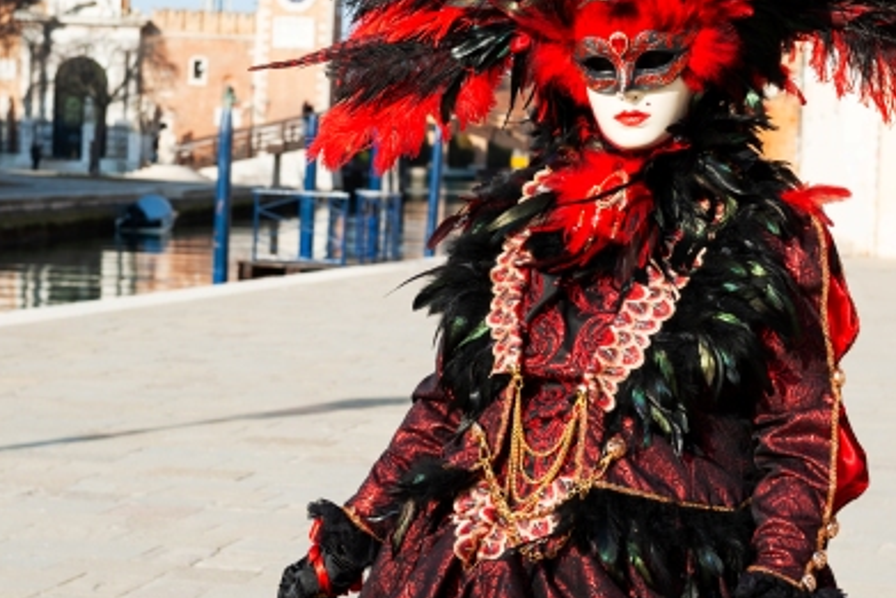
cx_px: 415
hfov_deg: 22.1
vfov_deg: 14.9
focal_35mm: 92
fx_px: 2290
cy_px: 241
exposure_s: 1/640
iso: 200
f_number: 7.1
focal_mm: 60
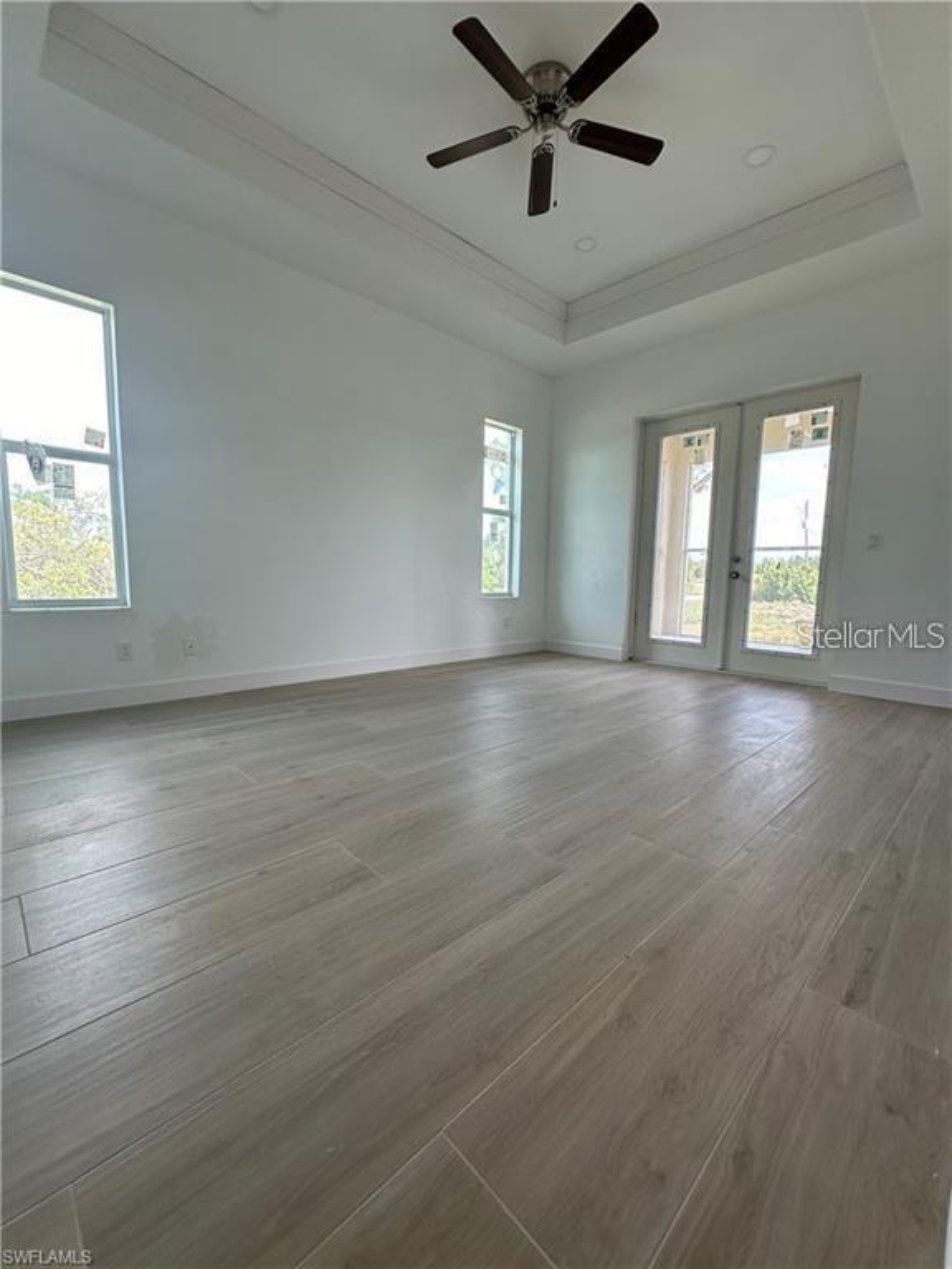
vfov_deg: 102.1
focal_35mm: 14
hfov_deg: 85.7
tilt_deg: -5.9
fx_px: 513
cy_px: 634
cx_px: 476
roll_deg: +0.3
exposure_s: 1/99
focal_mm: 2.22
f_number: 2.2
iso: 64
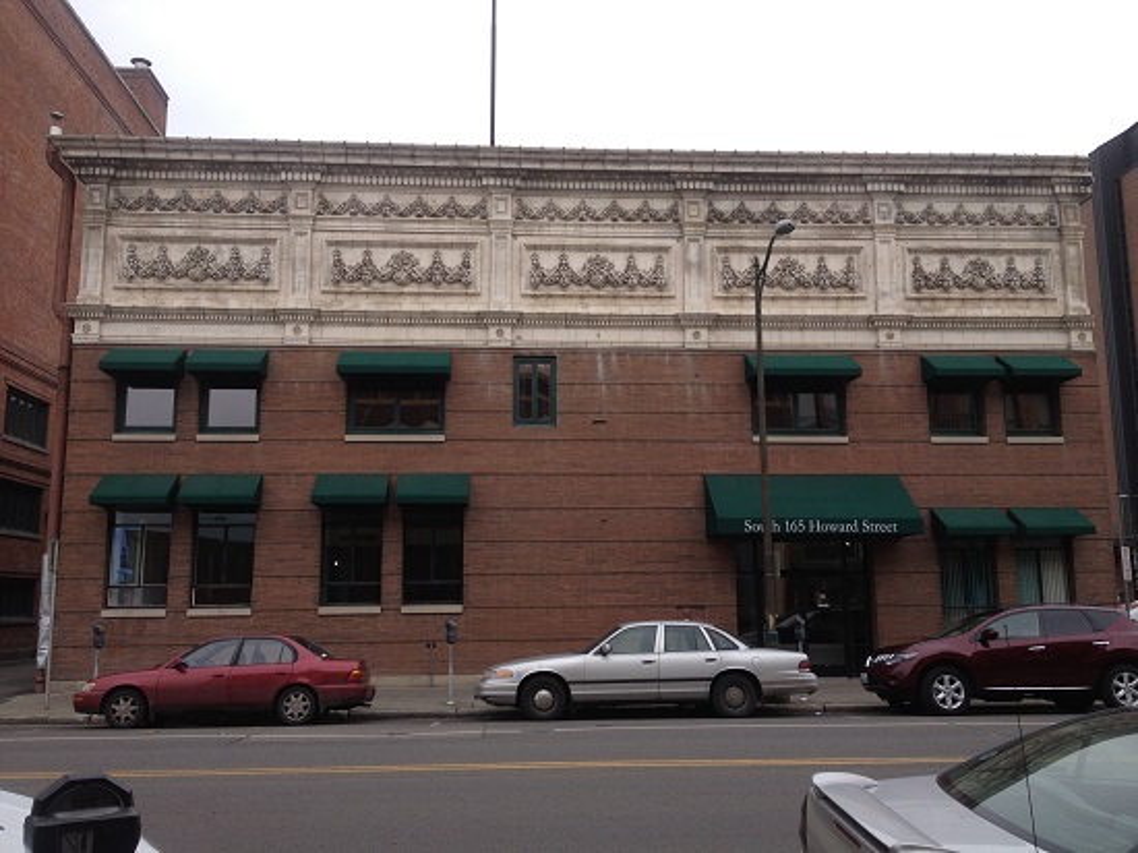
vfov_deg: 40.7
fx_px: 1150
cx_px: 569
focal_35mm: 35
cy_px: 426
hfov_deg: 52.6
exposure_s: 1/546
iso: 50
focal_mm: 4.28
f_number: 2.4
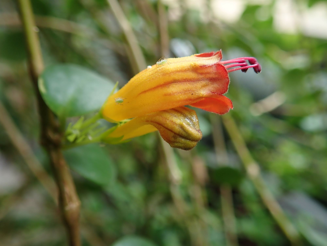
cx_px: 164
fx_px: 283
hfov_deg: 60.0
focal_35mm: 30
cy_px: 123
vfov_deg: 46.8
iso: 125
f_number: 2.3
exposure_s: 1/125
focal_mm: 5.5
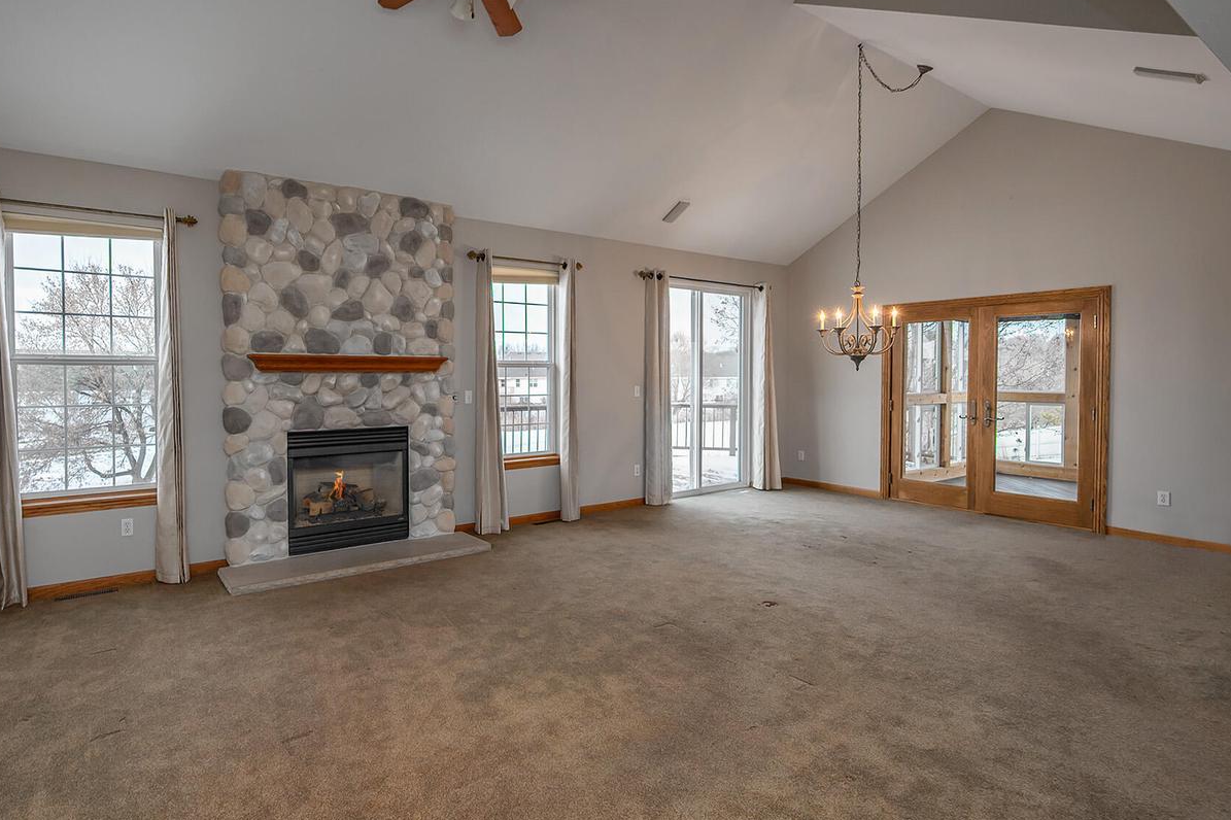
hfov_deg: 100.3
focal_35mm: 15
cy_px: 406
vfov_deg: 77.3
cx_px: 579
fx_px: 513
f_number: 6.3
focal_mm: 14
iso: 400
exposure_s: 1/200
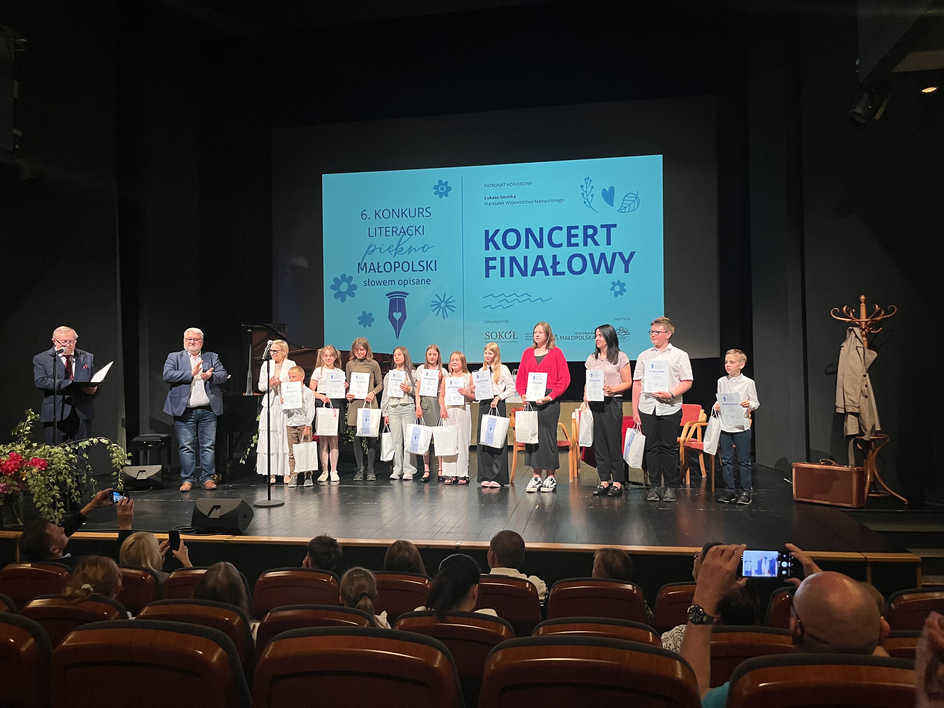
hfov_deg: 67.3
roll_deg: +0.8
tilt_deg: +1.2
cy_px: 354
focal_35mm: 26
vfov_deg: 53.1
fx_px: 709
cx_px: 472
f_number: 1.6
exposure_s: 1/90
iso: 125
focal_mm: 5.1
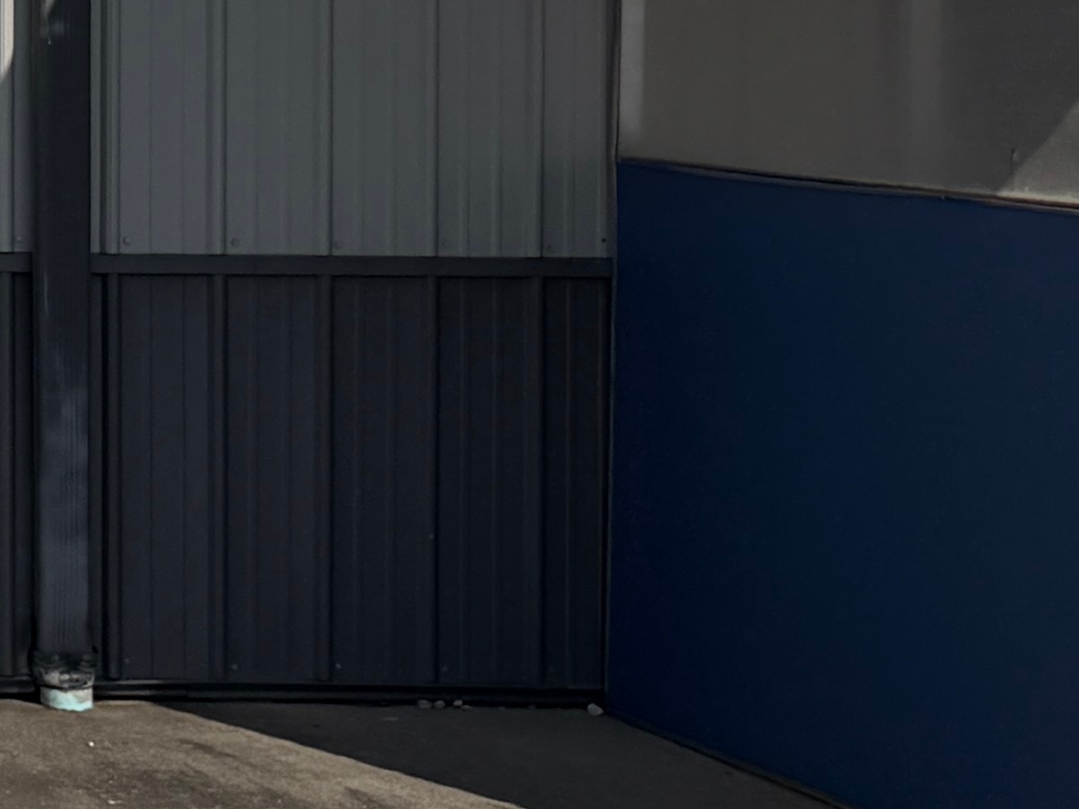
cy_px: -1
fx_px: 3523
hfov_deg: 13.9
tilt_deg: +0.3
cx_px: -1257
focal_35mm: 113
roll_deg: +0.2
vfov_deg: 12.9
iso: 80
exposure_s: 1/11905
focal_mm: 6.76
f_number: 1.78
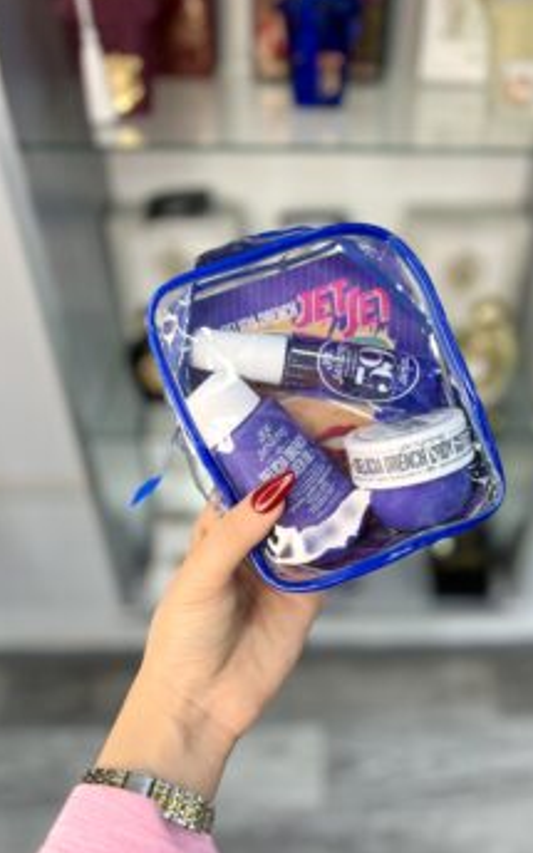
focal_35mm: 30
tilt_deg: -39.8
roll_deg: -0.9
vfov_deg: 62.9
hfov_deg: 41.5
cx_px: 333
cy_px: 410
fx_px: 697
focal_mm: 5.7
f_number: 1.5
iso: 40
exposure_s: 1/260
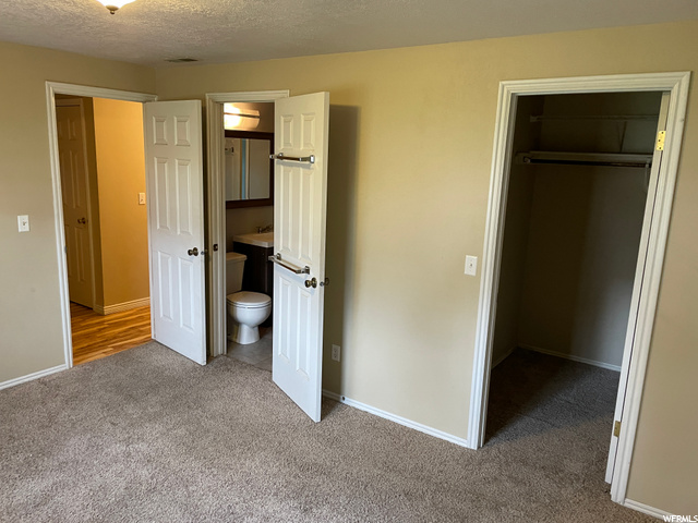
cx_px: 349
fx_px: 524
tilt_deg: -10.1
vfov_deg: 53.1
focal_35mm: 26
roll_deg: -0.9
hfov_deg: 67.3
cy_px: 262
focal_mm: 4.2
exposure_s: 1/60
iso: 200
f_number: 1.6
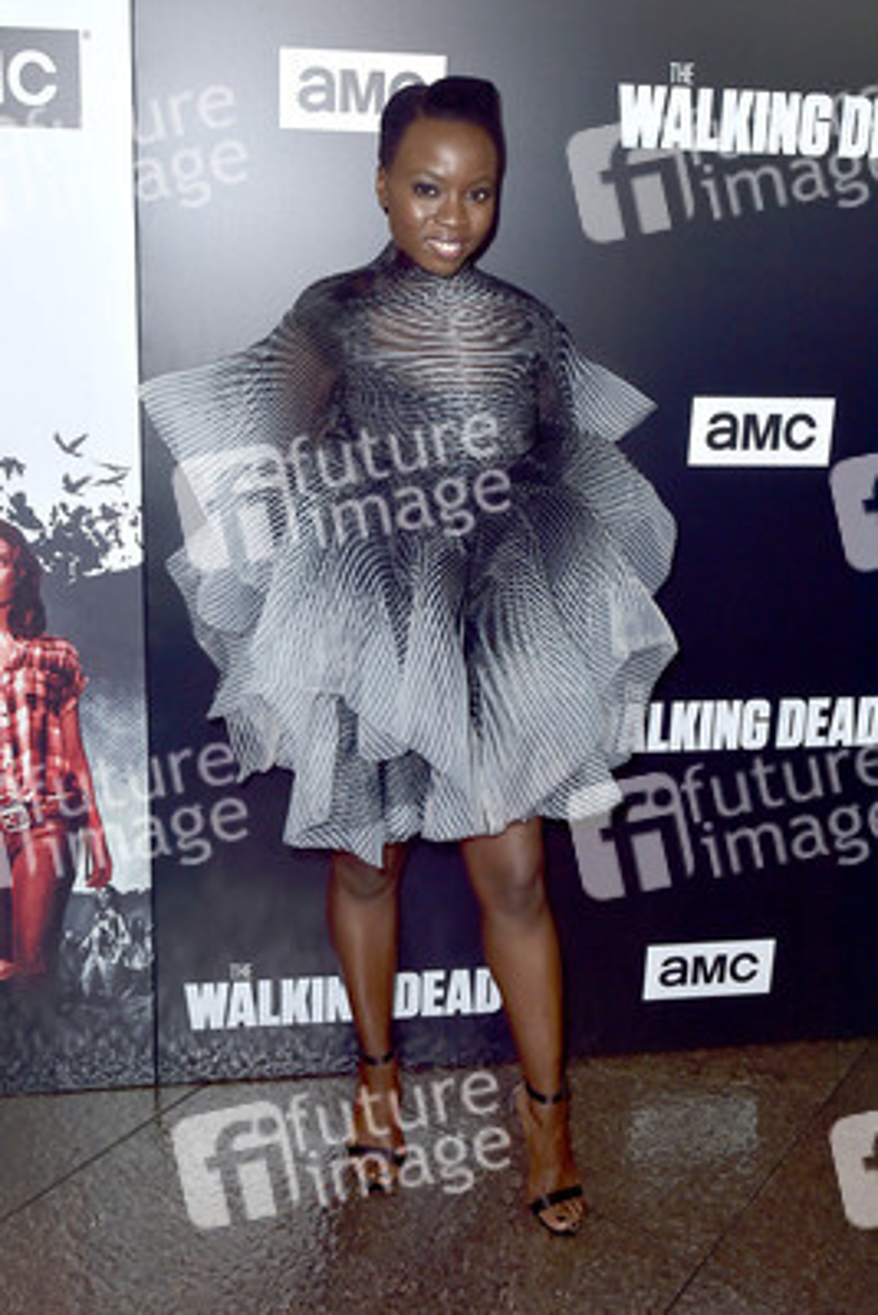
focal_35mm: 29
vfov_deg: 63.6
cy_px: 658
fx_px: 1060
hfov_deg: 45.0
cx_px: 439
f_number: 5.6
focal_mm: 29
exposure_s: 1/250
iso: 500
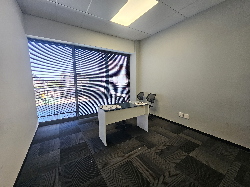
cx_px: 125
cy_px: 94
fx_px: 94
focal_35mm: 13
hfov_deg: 106.2
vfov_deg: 89.9
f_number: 2.2
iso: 100
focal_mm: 2.2
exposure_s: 1/70.8
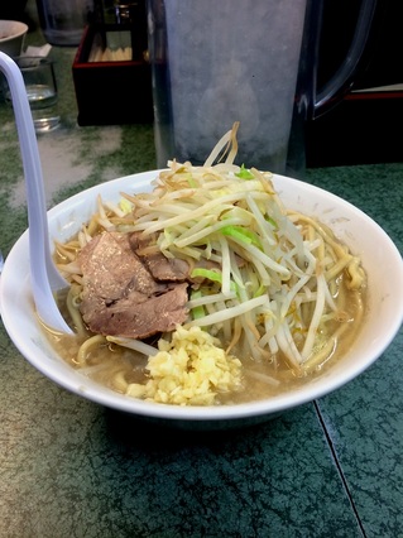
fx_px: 466
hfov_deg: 46.8
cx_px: 202
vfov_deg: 60.0
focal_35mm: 30
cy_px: 269
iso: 40
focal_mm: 4.12
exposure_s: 1/40
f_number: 2.2
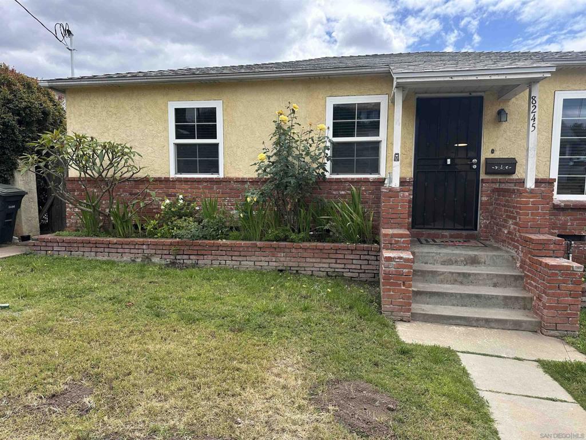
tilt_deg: -5.3
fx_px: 406
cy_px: 220
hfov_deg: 71.6
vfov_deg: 56.8
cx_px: 293
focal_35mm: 24
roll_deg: +0.4
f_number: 1.78
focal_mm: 6.86
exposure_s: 1/2203
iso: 80
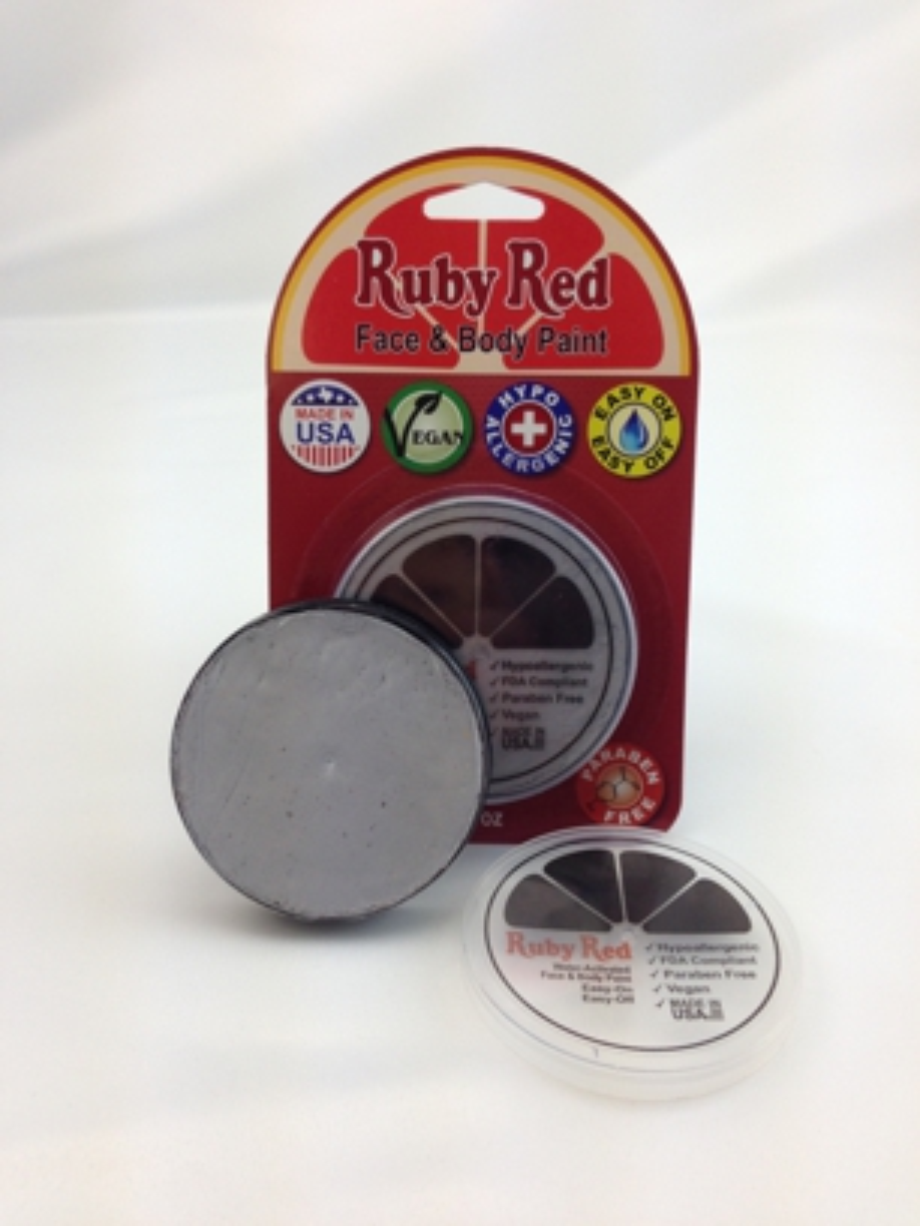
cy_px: 613
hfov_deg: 42.9
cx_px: 460
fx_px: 1169
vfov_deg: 55.4
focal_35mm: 33
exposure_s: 1/179
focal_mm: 4.12
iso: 50
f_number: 2.4
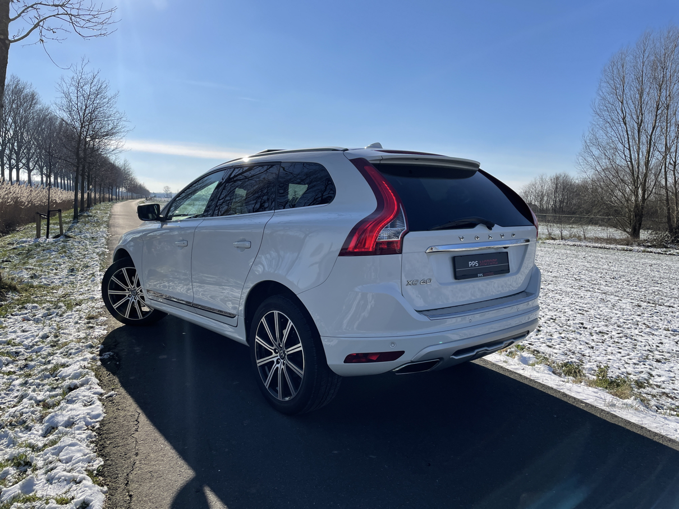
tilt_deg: -4.9
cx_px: 340
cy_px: 254
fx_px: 510
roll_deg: -2.0
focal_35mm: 26
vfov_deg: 53.0
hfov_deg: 67.3
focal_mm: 4.2
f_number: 1.6
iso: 32
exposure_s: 1/6494
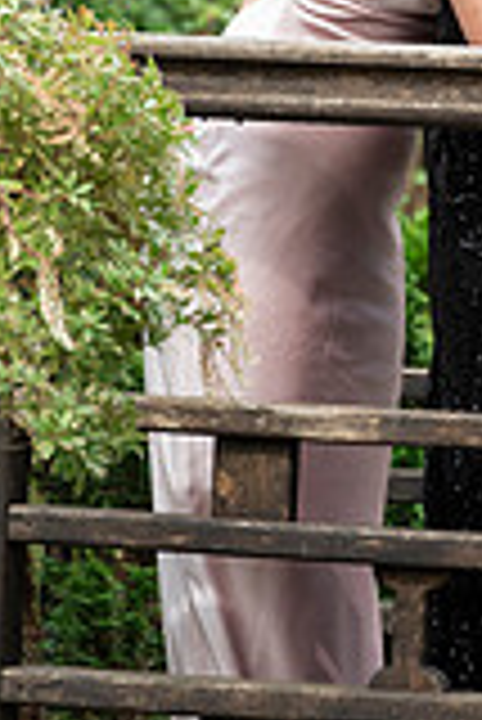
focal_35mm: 380
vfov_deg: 5.4
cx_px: 523
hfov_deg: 3.6
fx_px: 7615
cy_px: 4
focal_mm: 135
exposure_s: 1/640
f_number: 6.3
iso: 1250
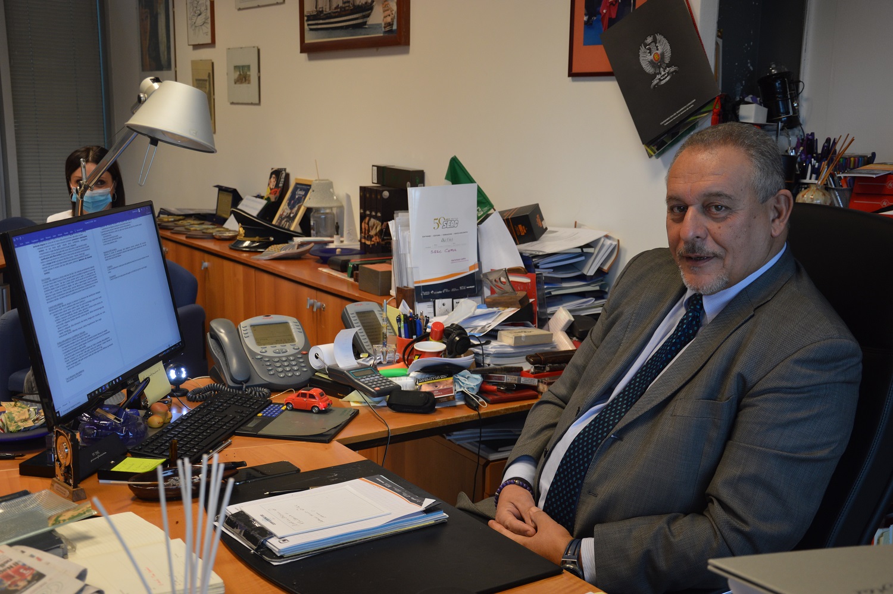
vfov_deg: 31.8
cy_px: 297
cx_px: 446
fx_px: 1041
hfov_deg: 46.4
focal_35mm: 42
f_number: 4
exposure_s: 1/30
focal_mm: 28
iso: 400
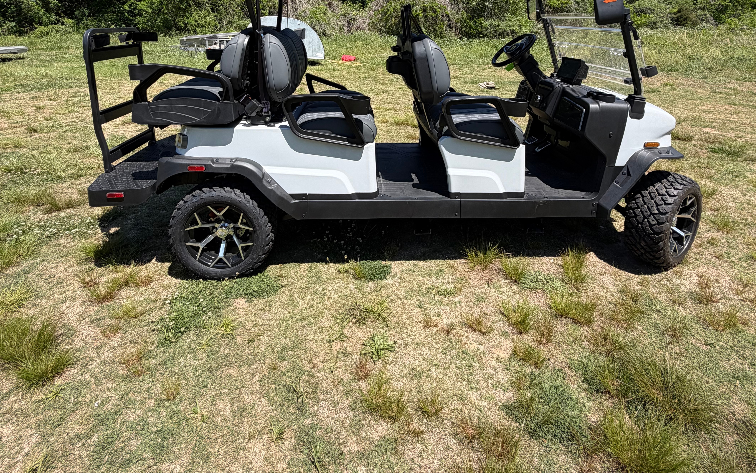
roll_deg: -0.4
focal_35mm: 20
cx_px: 376
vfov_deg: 55.4
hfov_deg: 85.1
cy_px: 94
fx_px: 412
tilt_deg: -9.1
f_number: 2.2
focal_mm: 2.22
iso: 32
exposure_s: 1/770
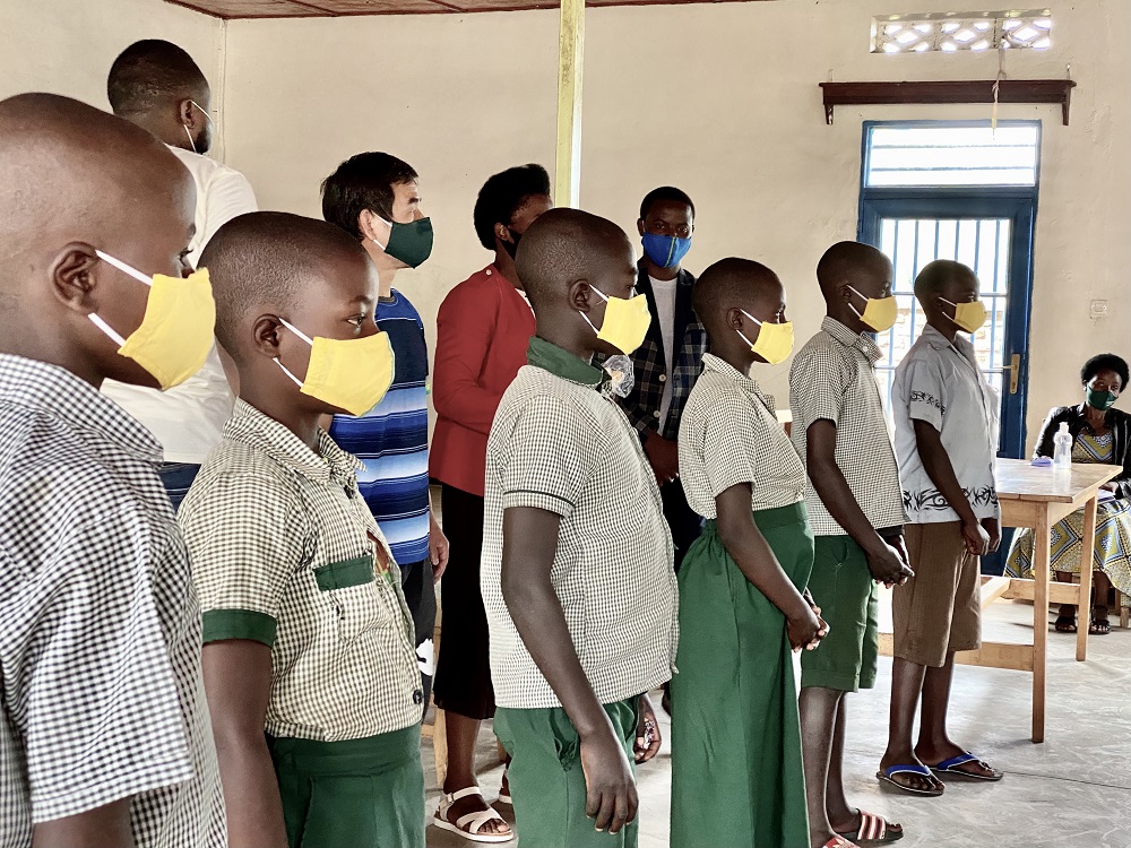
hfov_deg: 36.8
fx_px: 1699
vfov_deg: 28.0
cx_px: 566
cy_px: 424
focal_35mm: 52
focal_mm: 6
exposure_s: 1/66
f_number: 2
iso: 160
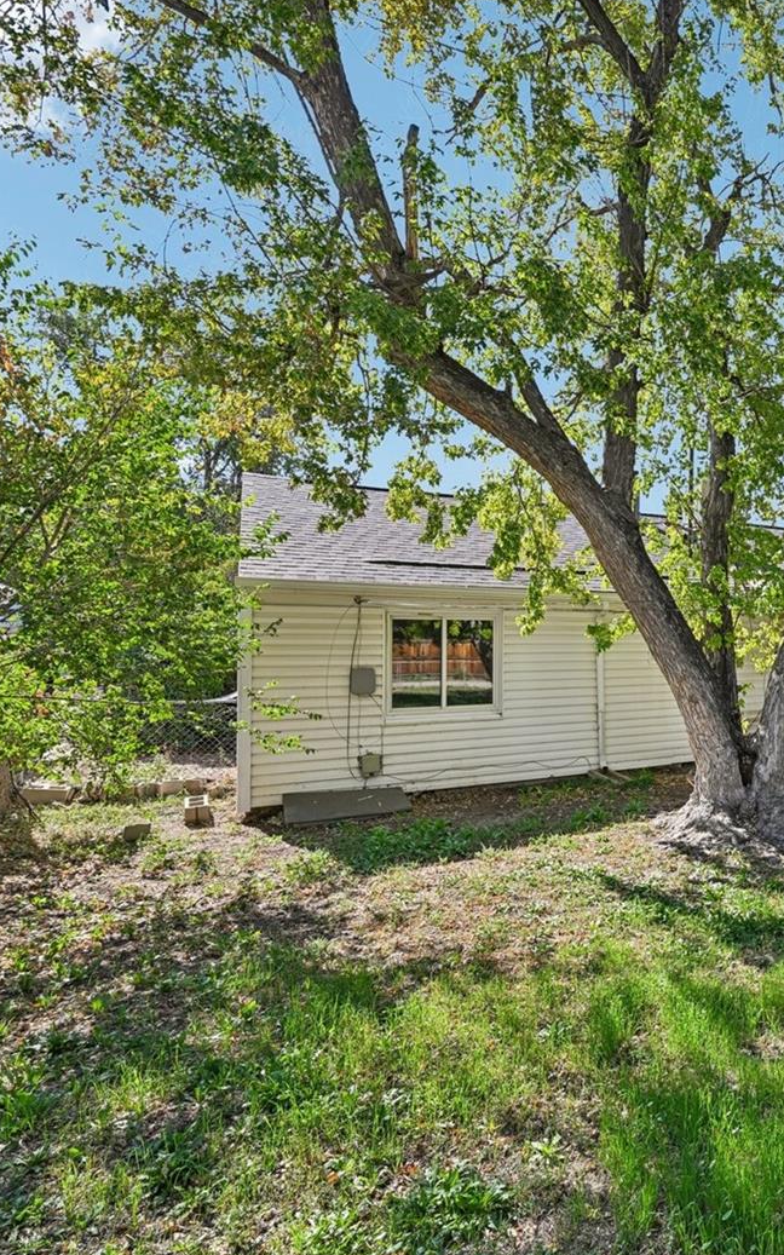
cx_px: 765
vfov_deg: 79.7
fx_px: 752
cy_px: 631
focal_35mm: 22
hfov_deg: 46.9
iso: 64
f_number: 8
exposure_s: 1/50
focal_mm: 14
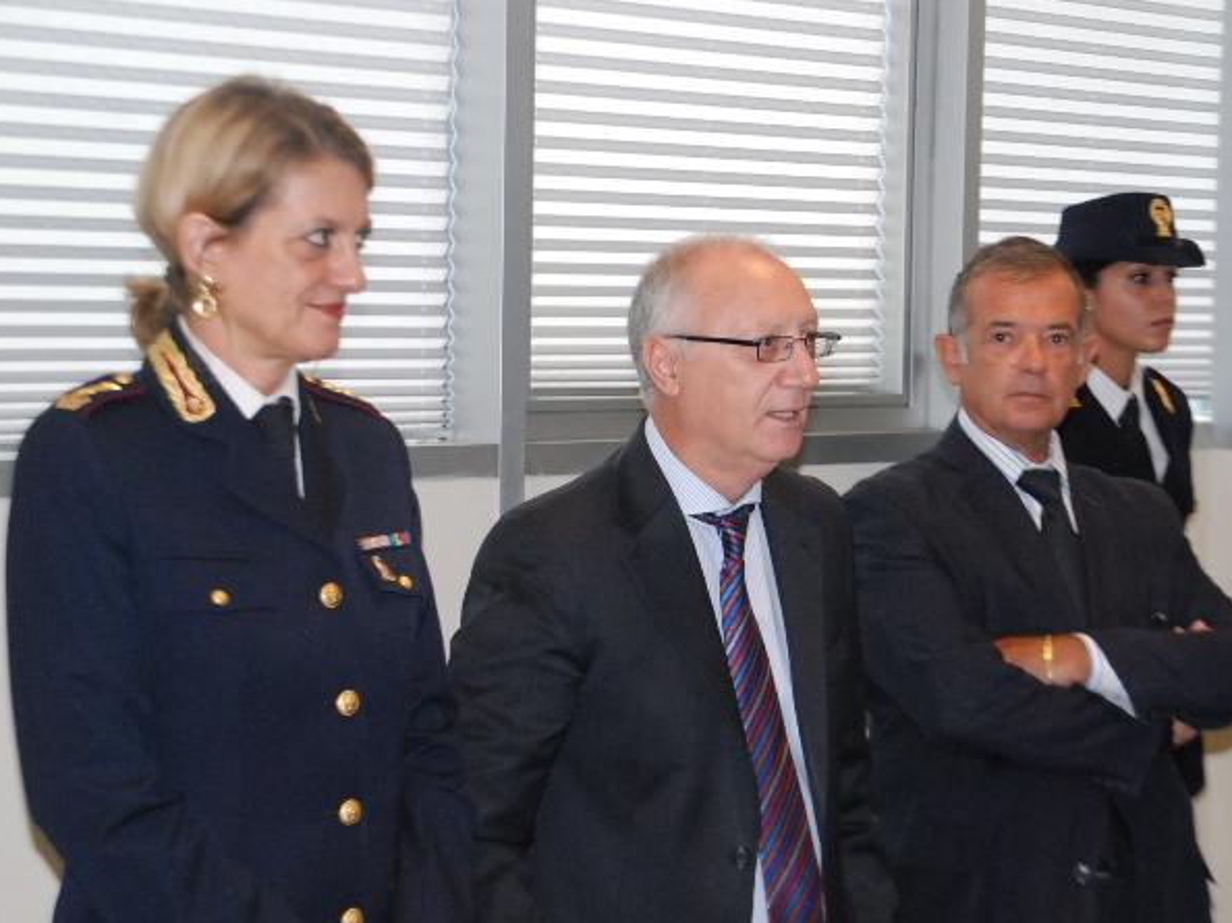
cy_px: 480
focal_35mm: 78
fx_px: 2775
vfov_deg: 18.9
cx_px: 712
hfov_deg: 25.0
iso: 1600
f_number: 8
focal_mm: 46
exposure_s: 1/200
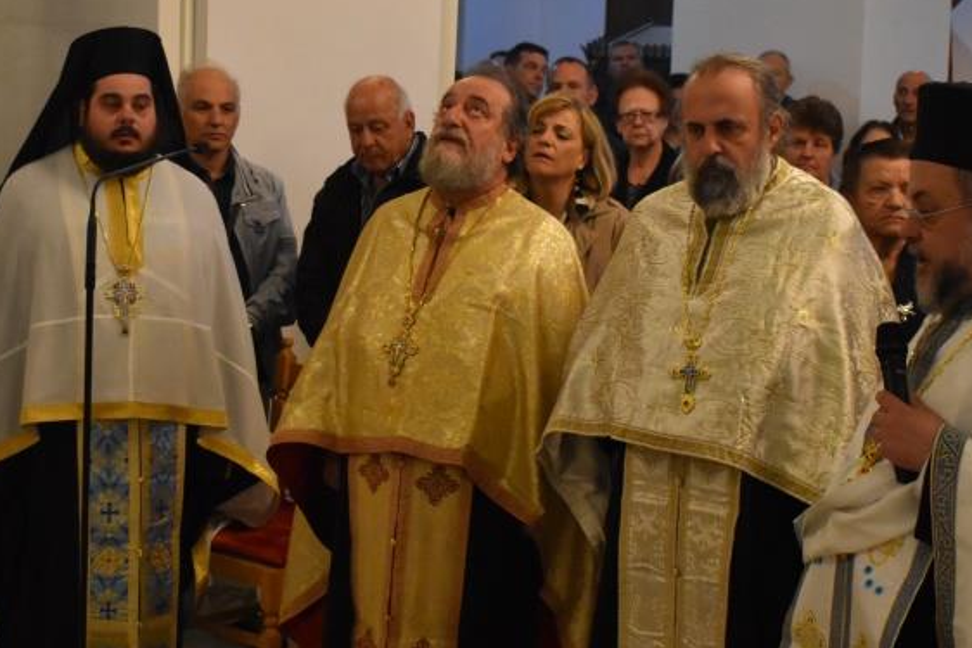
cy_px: 274
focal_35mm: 71
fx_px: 1917
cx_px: 432
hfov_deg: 28.4
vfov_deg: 19.2
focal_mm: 26
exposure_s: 1/250
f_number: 4
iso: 3200
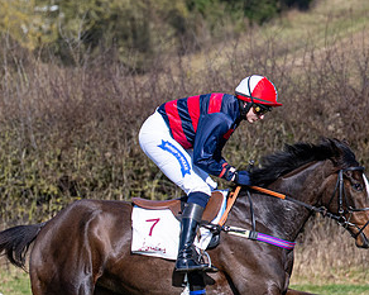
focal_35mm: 339
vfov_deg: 4.6
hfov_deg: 5.7
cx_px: -5
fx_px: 3699
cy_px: 284
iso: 200
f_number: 2.8
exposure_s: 1/5000
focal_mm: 86
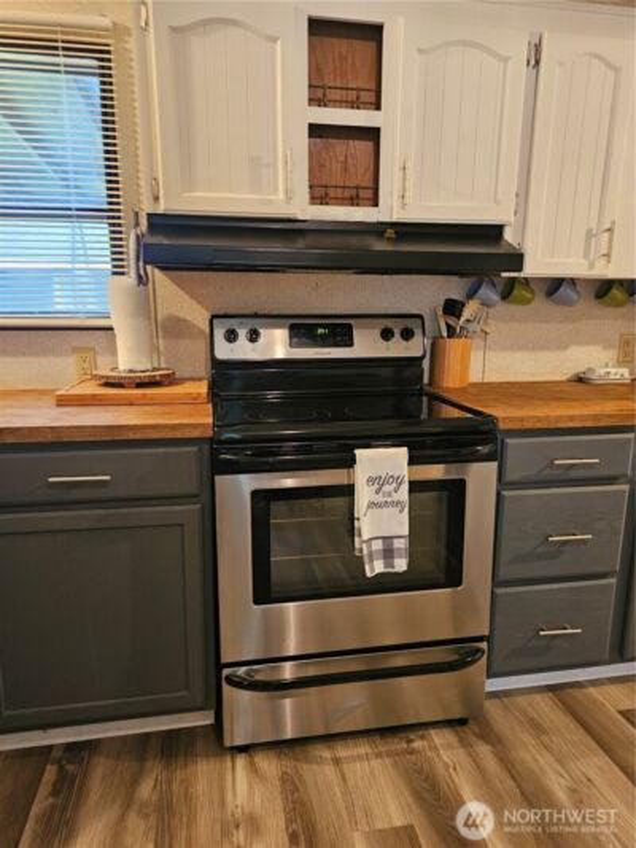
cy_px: 424
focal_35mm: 23
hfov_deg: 58.9
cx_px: 318
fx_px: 563
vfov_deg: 73.9
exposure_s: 1/24
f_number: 1.7
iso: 500
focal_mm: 6.3
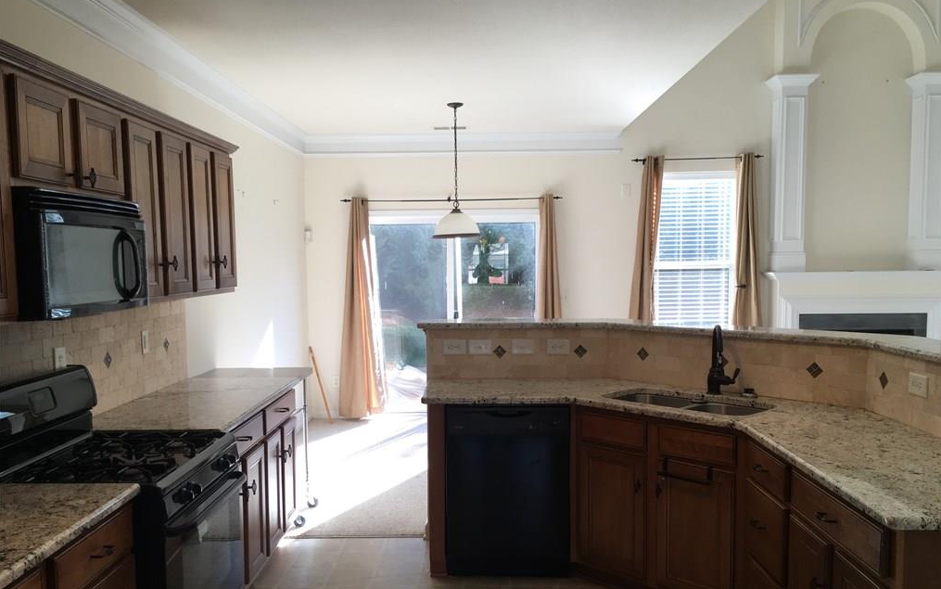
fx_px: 795
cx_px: 472
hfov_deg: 61.2
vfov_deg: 40.6
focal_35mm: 31
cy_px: 332
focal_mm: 4.15
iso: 40
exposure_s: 1/120
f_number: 2.2
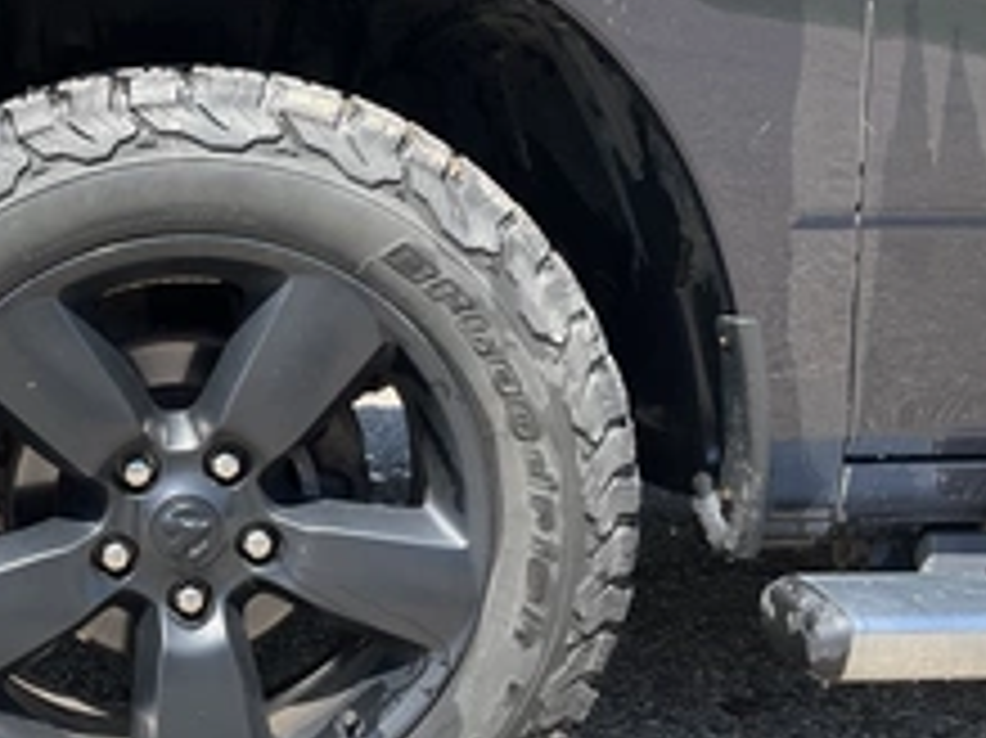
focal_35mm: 53
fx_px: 1509
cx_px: 153
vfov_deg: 27.5
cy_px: 414
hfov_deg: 34.7
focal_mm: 3
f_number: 1.8
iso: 25
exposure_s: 1/635
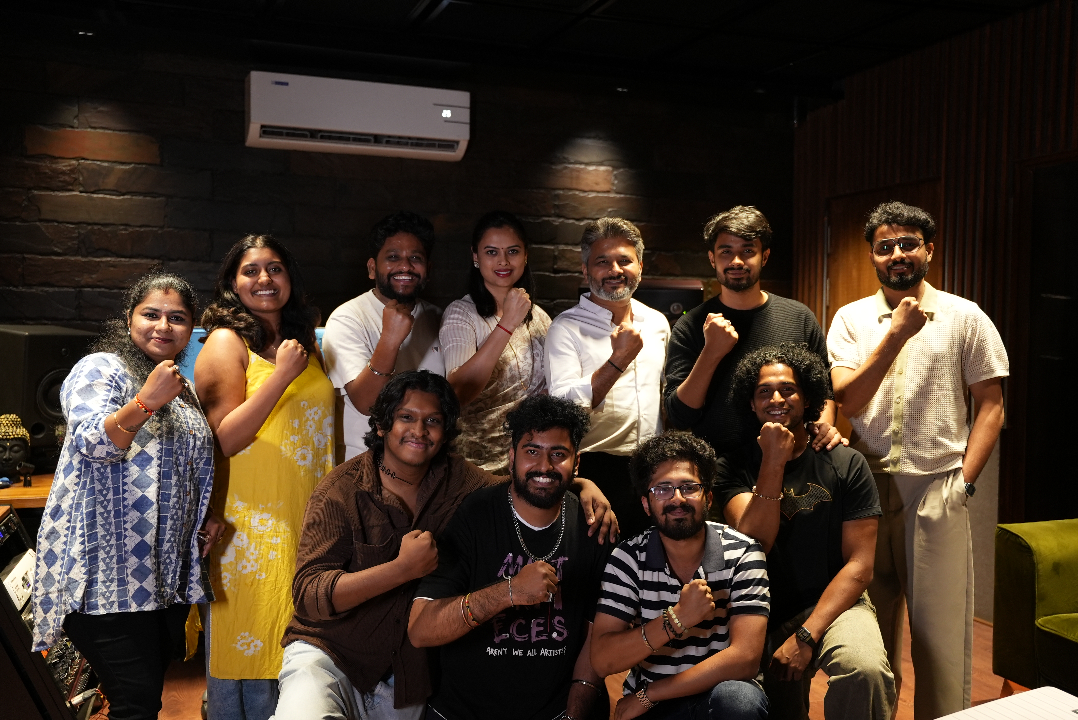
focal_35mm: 35
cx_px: 539
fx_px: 1049
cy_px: 360
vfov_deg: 37.9
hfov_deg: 54.4
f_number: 2.8
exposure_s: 1/200
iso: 2000
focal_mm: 35
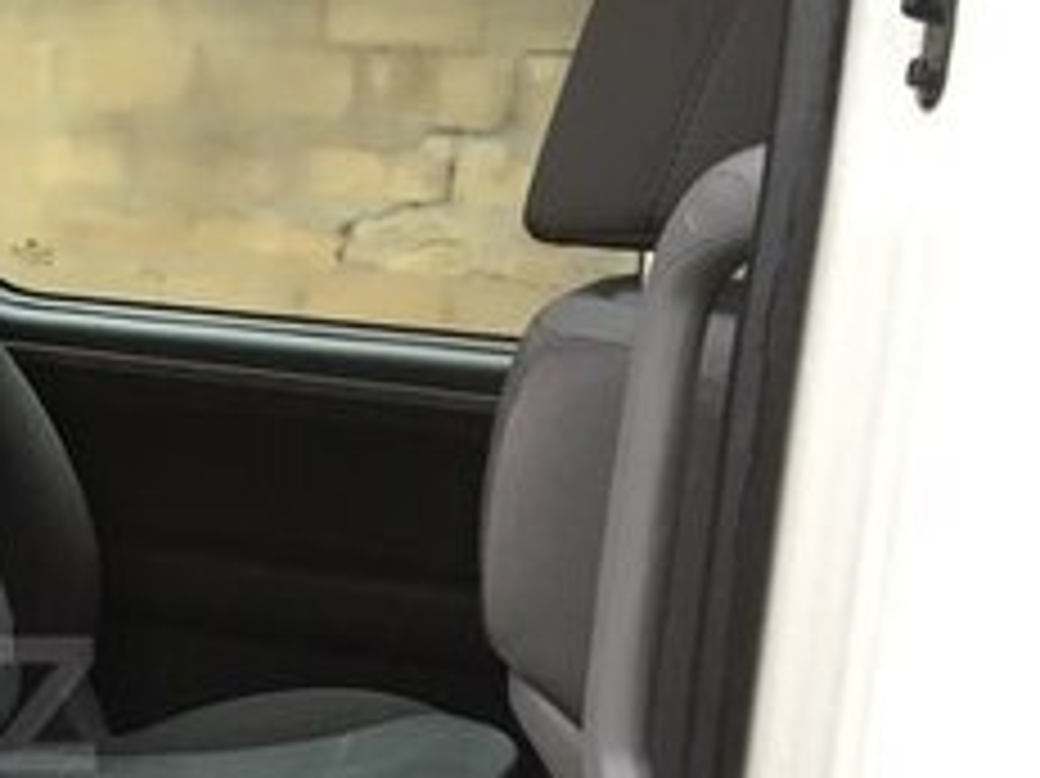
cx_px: -365
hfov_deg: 21.1
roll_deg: -2.3
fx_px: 2492
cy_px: 704
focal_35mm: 83
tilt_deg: -12.5
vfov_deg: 17.5
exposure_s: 1/33
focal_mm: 4.15
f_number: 2.2
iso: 25
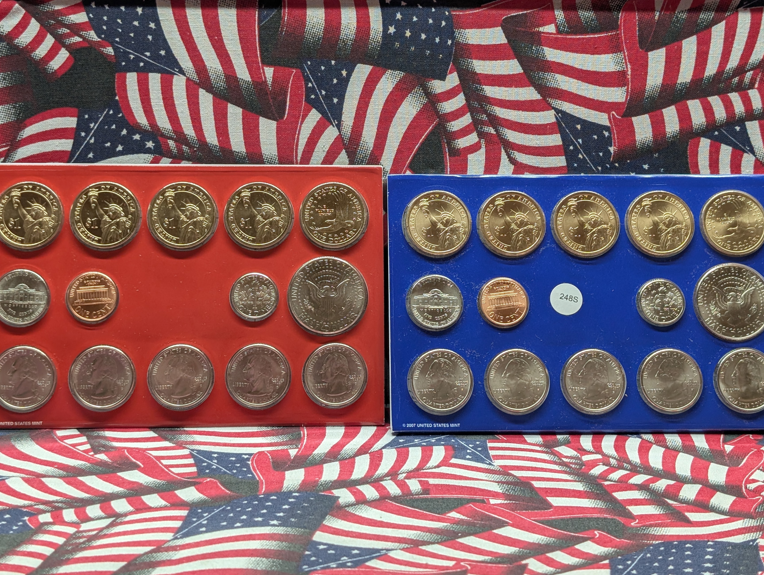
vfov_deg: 25.3
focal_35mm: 58
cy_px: 248
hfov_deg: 33.2
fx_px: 1282
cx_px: 370
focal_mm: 6.9
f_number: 1.68
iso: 38
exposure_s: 1/48.4
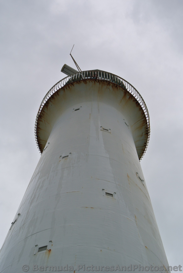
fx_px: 616
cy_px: 136
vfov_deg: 25.0
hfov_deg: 16.9
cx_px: 92
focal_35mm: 81
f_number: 5.6
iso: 100
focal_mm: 30
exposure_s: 1/320
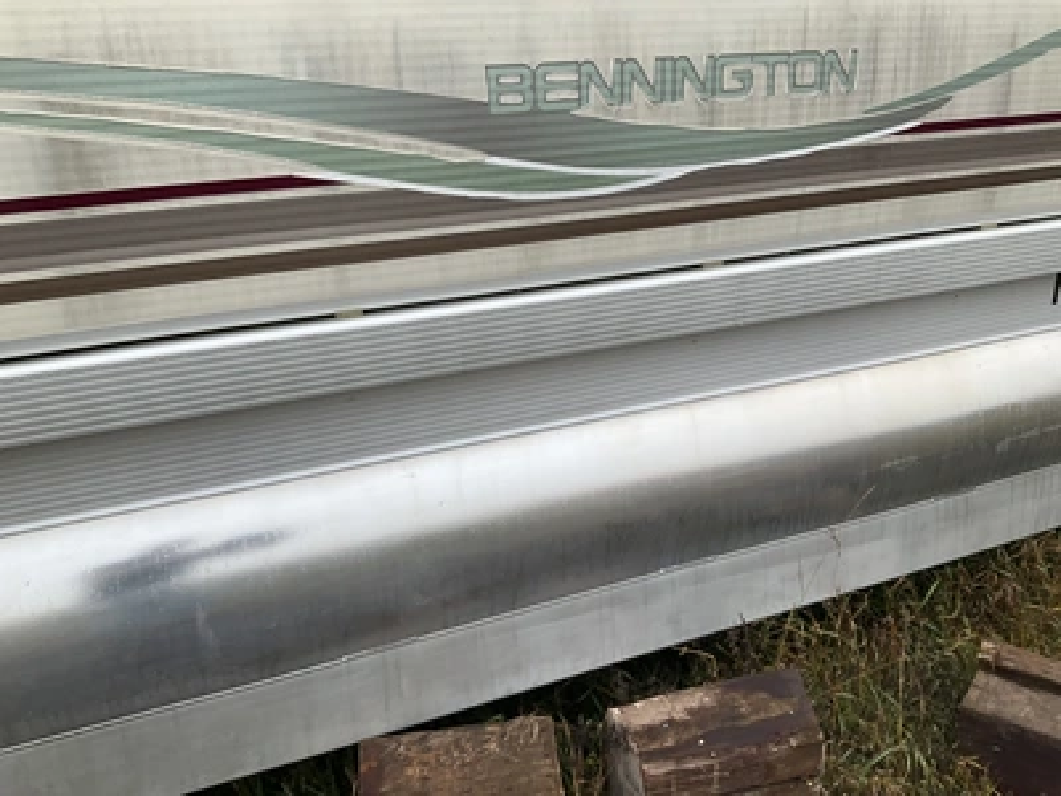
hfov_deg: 61.7
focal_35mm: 29
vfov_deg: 48.2
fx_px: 889
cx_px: 530
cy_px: 398
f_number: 1.8
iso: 20
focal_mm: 3
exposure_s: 1/122
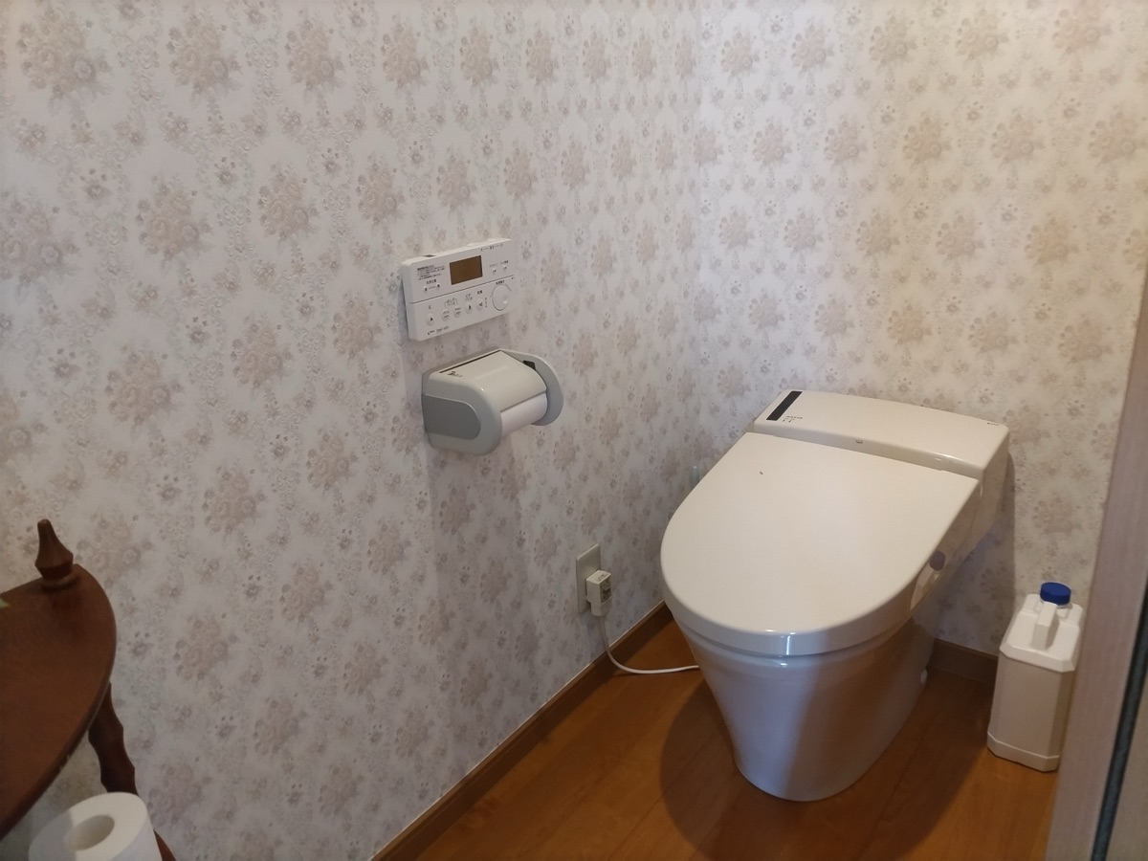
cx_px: 574
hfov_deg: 67.3
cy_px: 430
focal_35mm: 26
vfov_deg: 53.1
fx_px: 862
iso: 851
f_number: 1.79
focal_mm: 4.8
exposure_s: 1/50
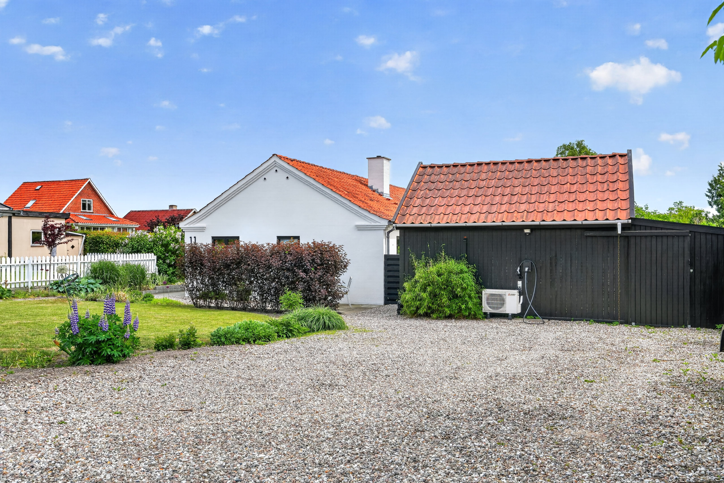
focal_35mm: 29
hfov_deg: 63.7
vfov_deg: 45.0
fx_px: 583
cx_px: 362
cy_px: 242
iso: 400
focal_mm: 29
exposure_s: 1/250
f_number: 8
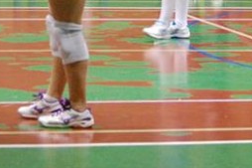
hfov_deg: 9.1
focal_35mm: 227
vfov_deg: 6.0
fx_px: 1591
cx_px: 174
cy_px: -62
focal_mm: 55
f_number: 4
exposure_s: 1/30
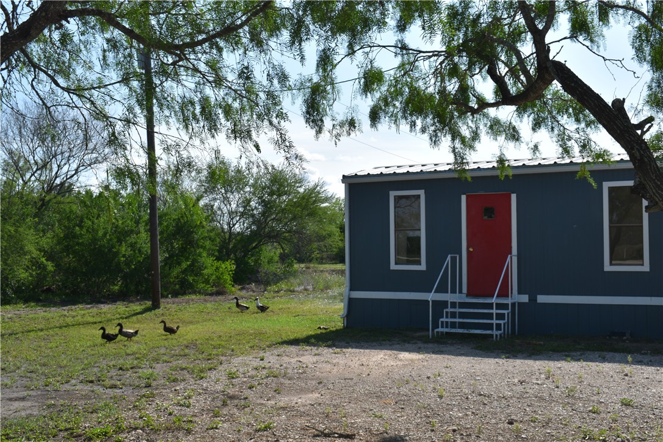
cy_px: 221
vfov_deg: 33.0
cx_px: 332
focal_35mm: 40
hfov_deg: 47.9
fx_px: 746
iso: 100
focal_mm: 27
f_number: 11
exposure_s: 1/200
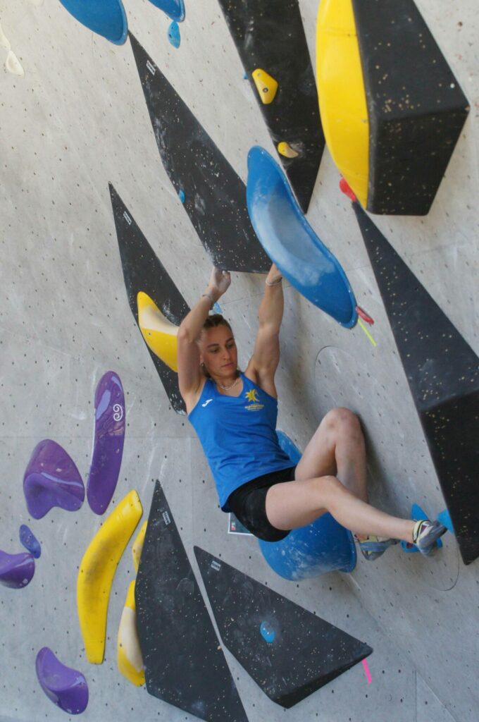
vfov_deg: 19.5
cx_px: 240
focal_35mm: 105
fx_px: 2101
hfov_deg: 13.0
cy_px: 361
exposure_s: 1/2000
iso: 1600
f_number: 4
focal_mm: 70
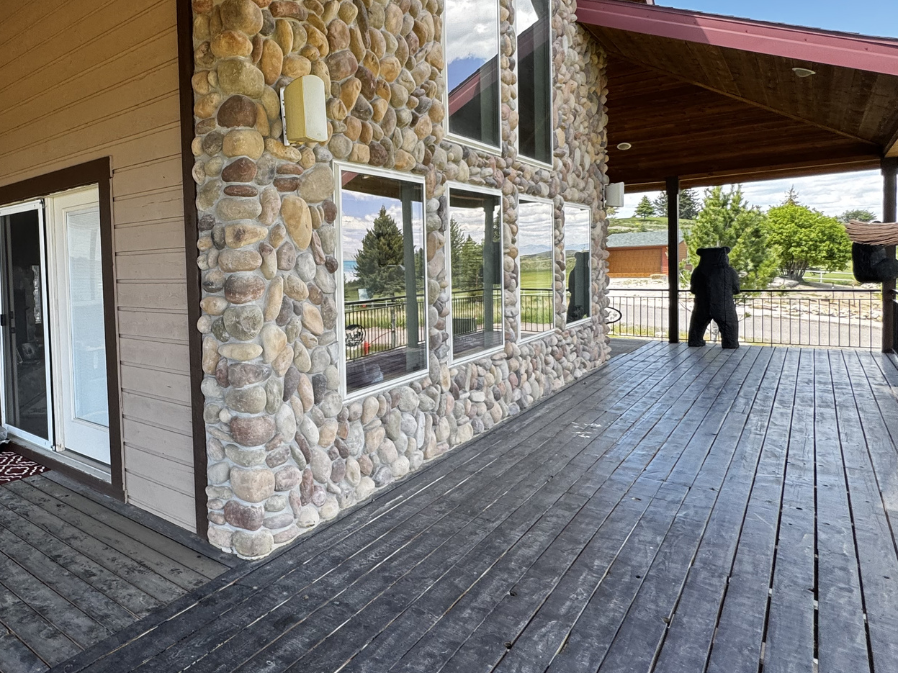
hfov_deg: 69.7
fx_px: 597
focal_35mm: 23
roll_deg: +2.5
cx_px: 238
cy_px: 289
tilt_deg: +0.0
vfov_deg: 58.6
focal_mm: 2.22
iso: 40
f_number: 2.2
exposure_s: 1/211
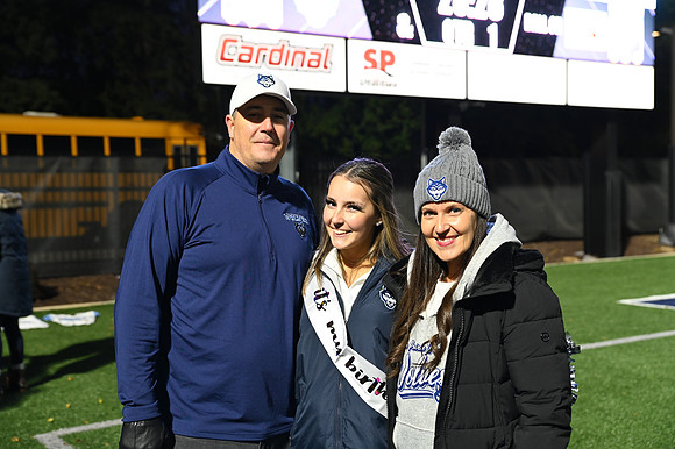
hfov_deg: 39.6
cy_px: 224
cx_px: 338
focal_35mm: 50
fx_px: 937
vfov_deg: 27.0
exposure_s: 1/60
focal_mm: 50
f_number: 4
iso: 800
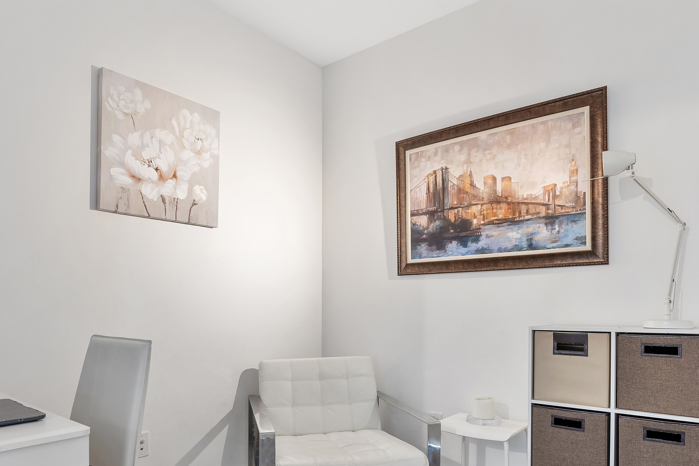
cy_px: 309
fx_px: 466
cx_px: 334
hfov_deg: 73.7
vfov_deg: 52.2
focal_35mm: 24
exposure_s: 1/3
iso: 640
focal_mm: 16
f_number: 8
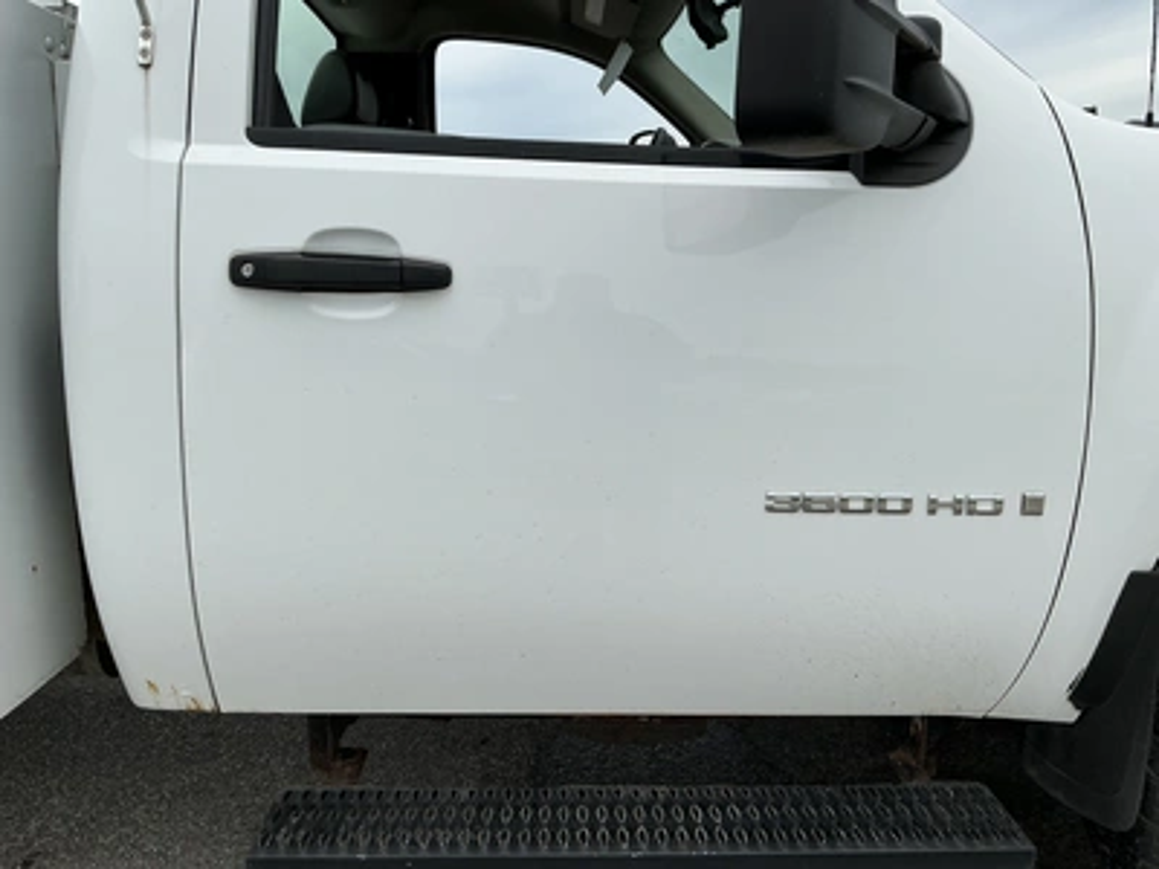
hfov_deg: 63.4
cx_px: 580
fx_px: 937
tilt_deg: -9.9
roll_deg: +0.8
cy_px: 434
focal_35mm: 28
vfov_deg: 49.7
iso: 25
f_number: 1.8
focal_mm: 3
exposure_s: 1/1412
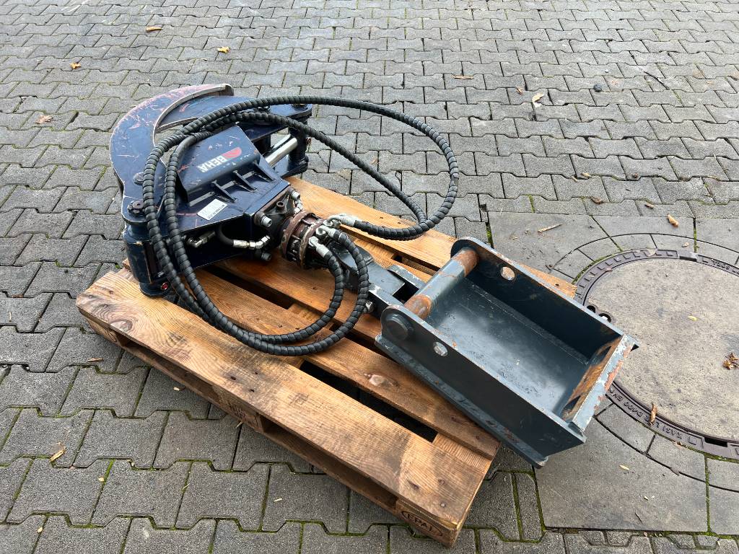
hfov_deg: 67.3
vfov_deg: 53.1
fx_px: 555
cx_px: 370
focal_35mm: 26
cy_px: 277
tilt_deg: -45.1
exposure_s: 1/212
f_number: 1.5
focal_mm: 5.7
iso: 40
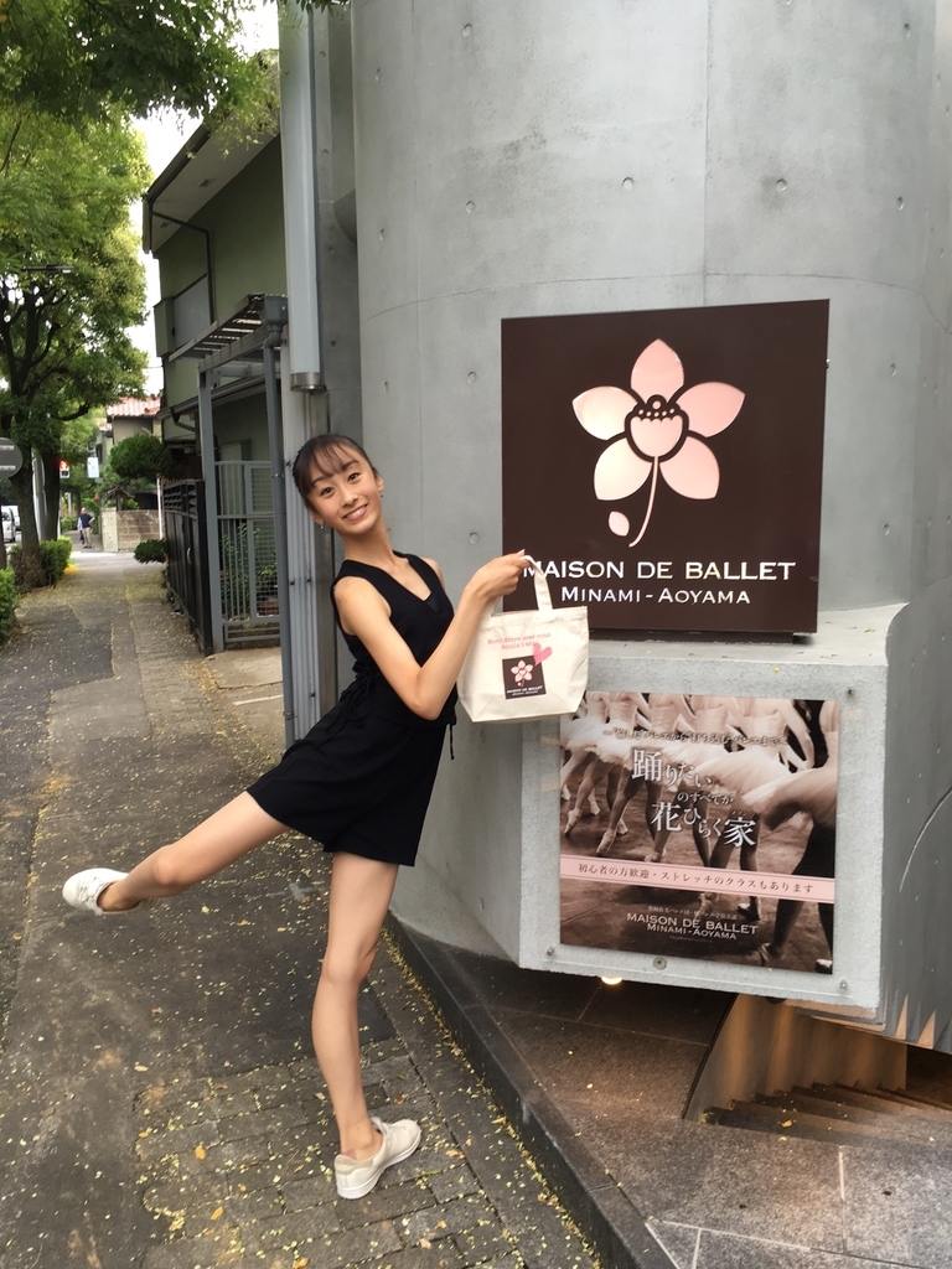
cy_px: 634
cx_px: 476
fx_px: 1063
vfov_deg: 61.7
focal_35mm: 29
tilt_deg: -7.7
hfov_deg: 48.2
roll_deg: +0.6
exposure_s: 1/60
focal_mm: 4.15
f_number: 2.2
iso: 32
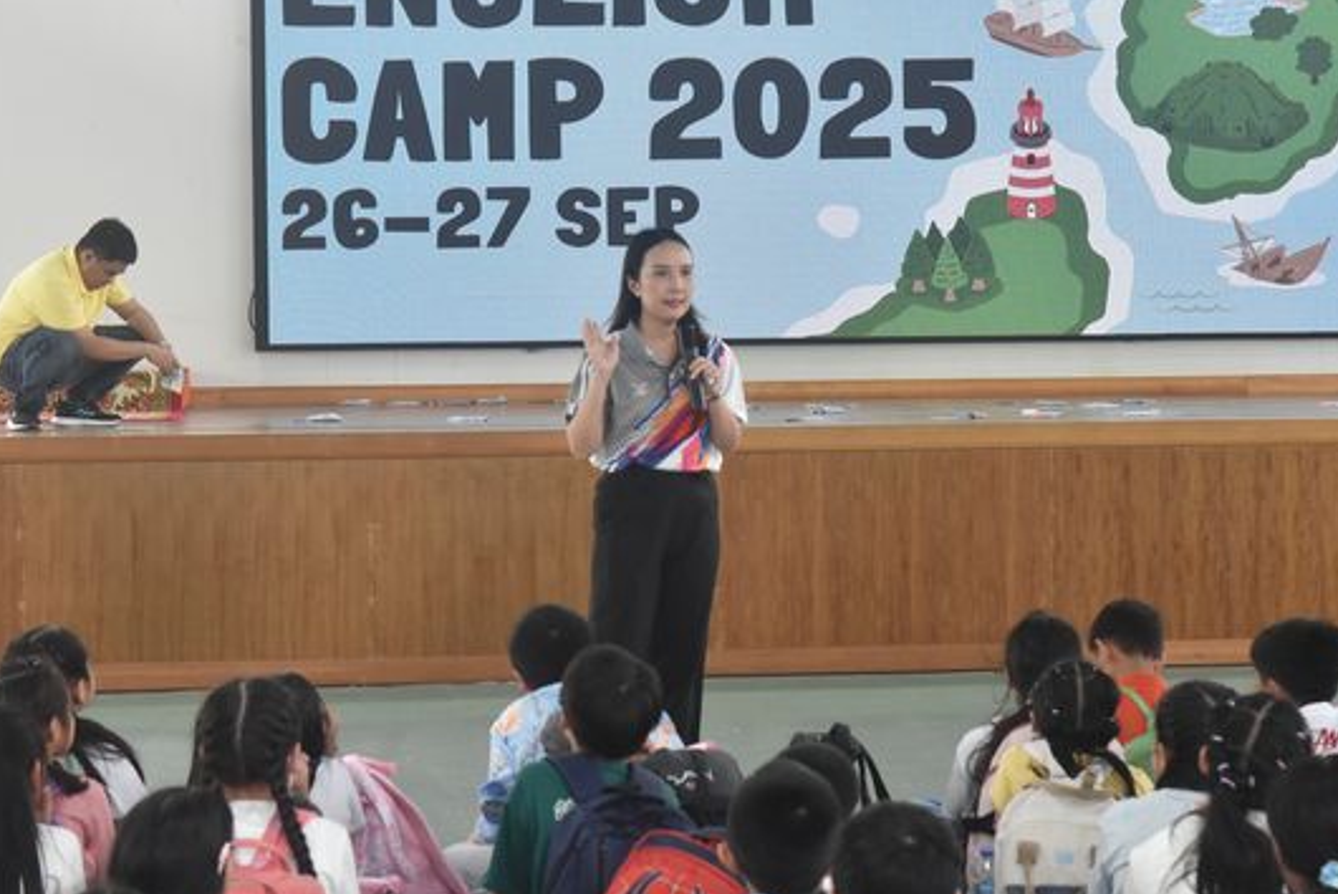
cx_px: 727
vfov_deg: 14.9
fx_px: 3421
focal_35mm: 92
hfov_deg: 22.1
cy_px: 325
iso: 3200
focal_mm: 65
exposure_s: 1/400
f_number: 4.5
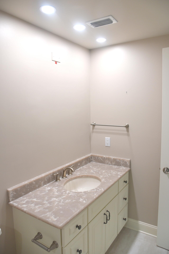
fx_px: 176
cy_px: 124
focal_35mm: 25
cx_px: 86
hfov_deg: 51.3
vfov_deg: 71.5
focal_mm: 24
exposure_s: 1/100
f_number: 5
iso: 400
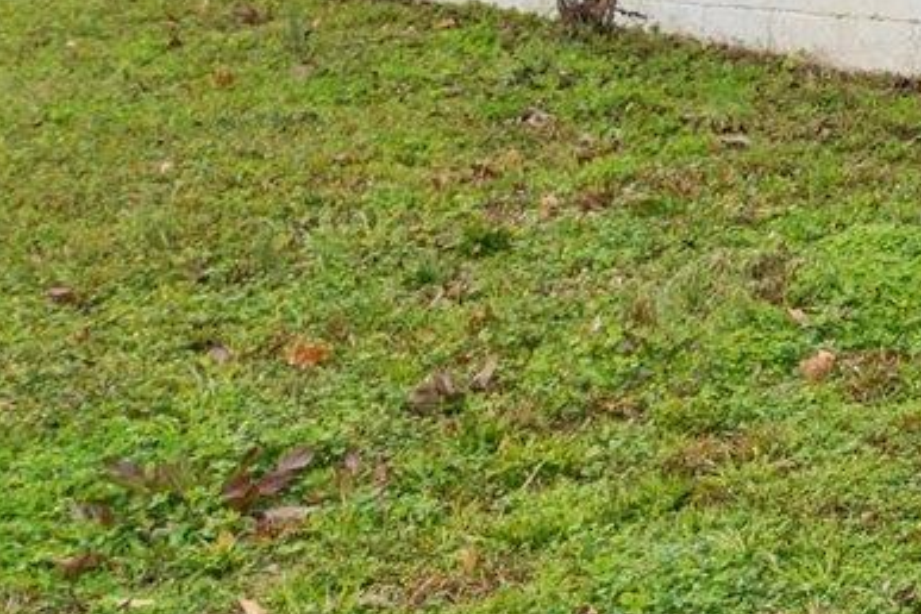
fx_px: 2302
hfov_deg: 17.8
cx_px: 1690
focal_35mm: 90
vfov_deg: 14.5
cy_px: -213
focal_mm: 17
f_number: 8
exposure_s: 1/200
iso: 400
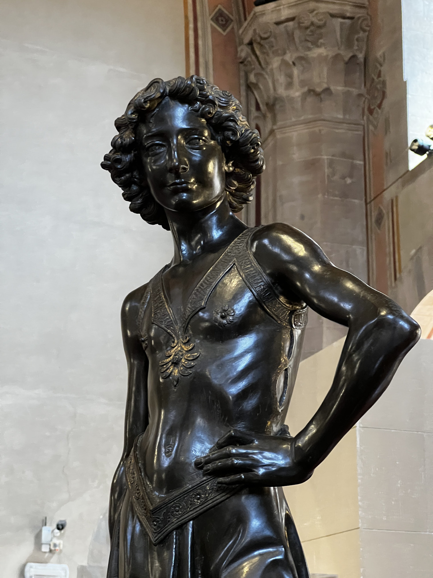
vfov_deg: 25.3
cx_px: 216
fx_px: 1284
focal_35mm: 77
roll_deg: -0.3
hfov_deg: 19.1
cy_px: 289
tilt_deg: +16.7
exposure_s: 1/45
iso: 800
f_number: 2.8
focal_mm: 9
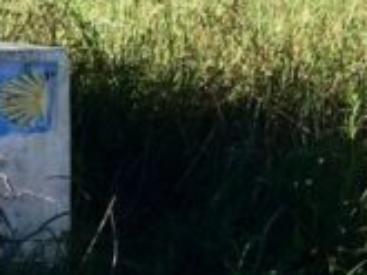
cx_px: 658
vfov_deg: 7.7
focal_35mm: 180
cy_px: -368
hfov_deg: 10.3
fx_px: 1910
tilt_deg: +9.7
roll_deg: -1.0
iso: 25
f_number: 2.2
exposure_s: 1/1040
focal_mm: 4.15
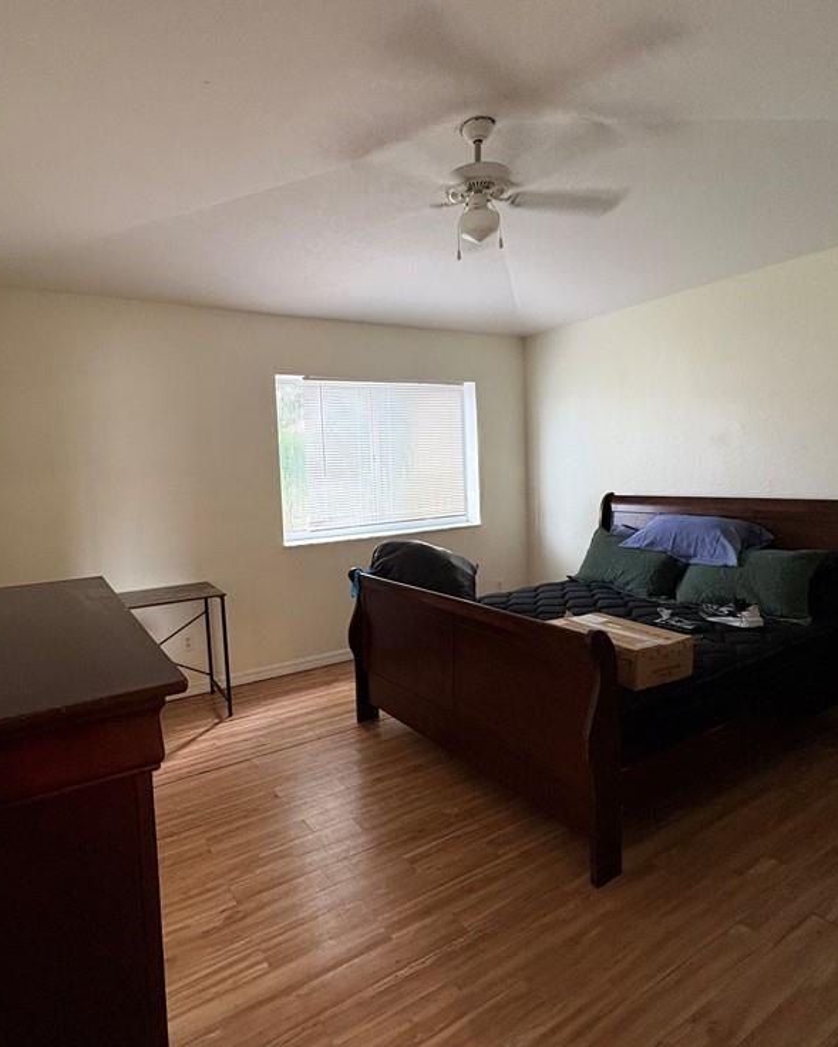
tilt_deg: -4.0
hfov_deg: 70.4
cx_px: 350
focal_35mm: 19
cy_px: 512
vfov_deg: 83.3
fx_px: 589
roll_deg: +3.0
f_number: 2.2
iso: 320
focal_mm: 2.22
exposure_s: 1/60
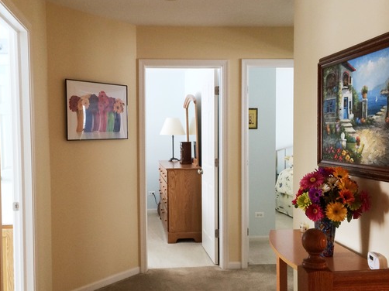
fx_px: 416
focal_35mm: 37
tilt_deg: -2.2
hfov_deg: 50.0
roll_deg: +3.7
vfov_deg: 38.6
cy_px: 159
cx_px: 168
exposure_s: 1/30
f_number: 2.2
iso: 40
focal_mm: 4.15
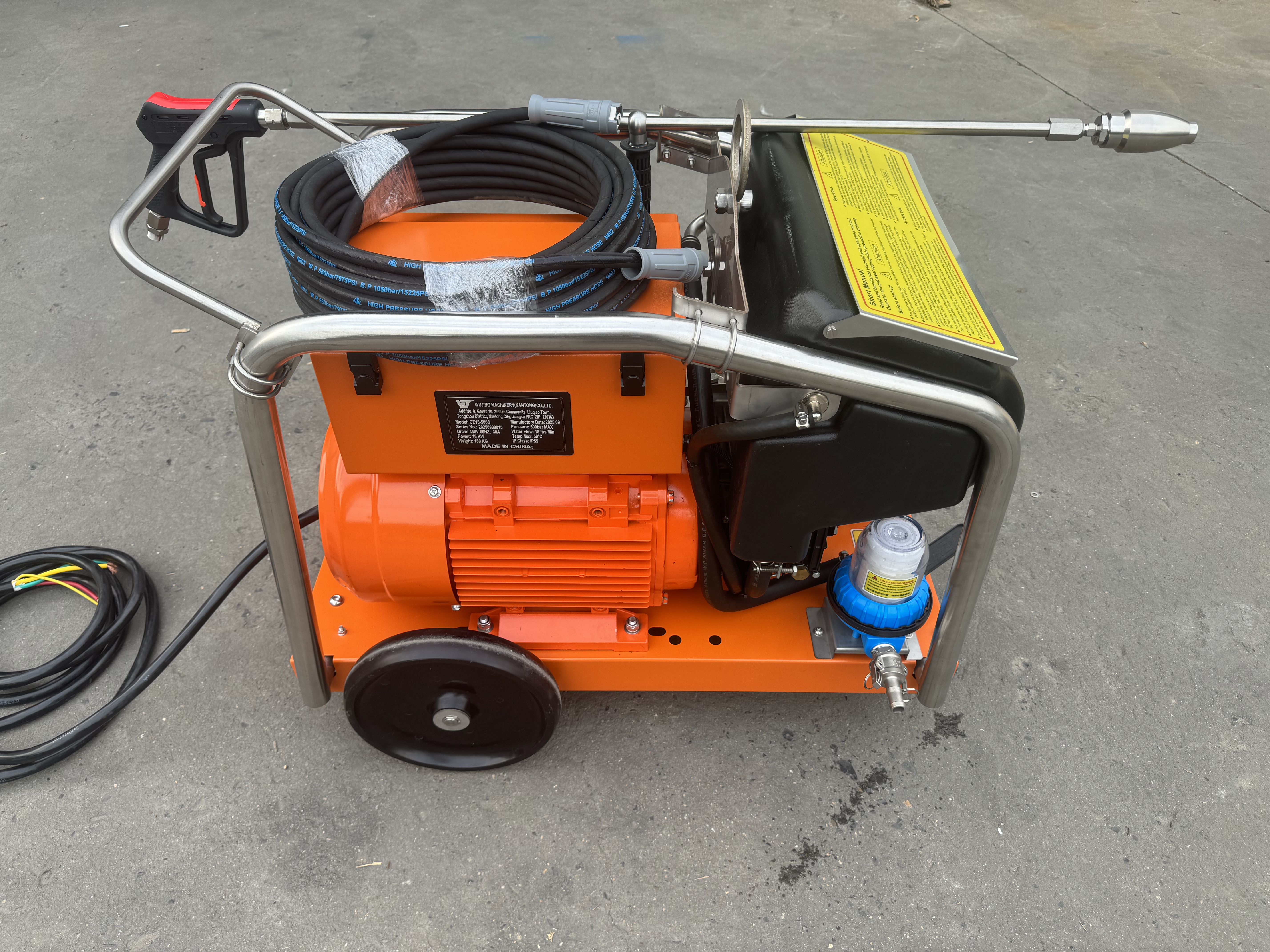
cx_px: 635
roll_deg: +0.5
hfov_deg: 71.6
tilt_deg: -42.2
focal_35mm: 24
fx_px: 881
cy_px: 476
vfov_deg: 56.8
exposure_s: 1/218
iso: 64
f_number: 1.78
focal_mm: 6.86
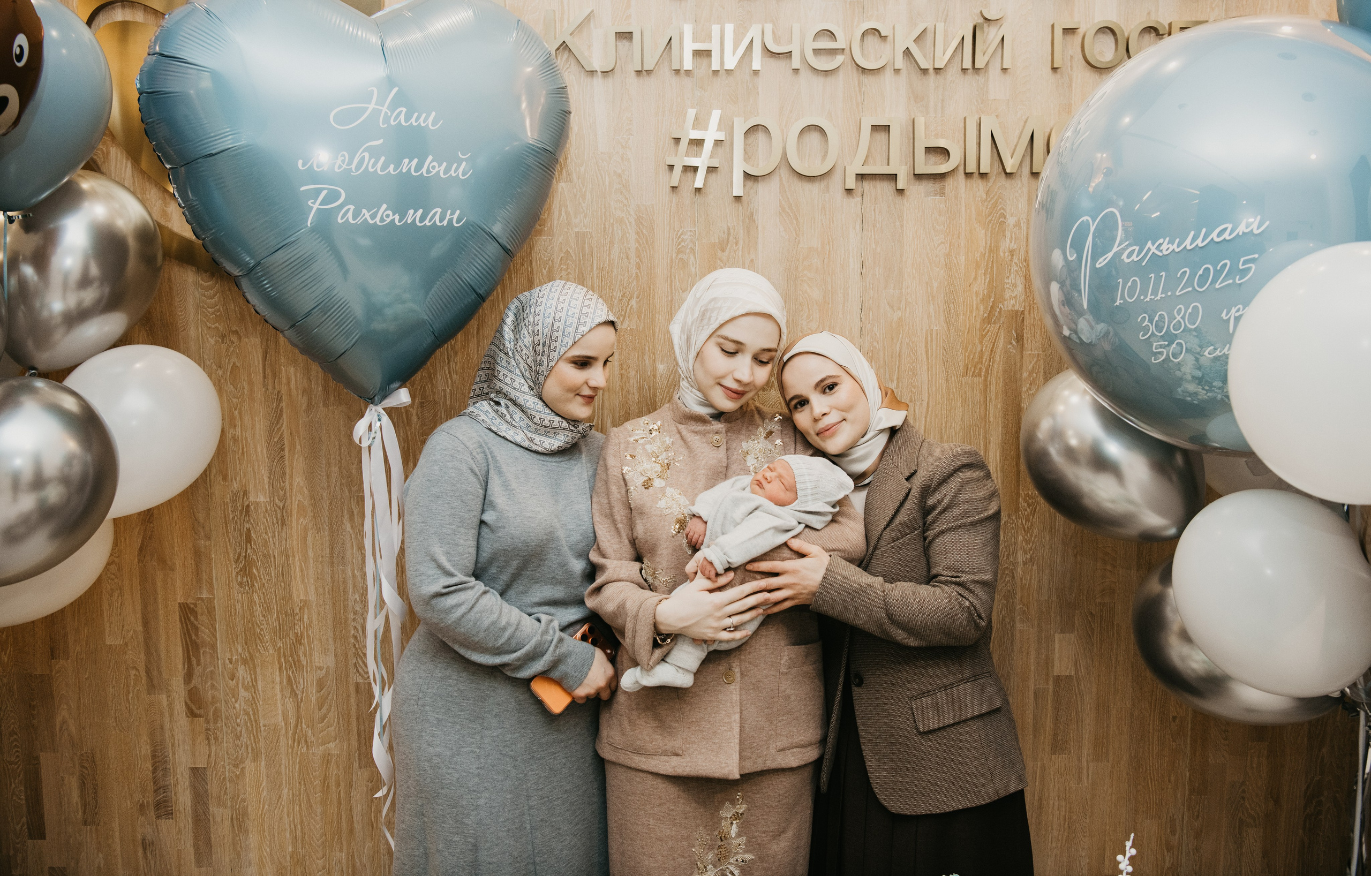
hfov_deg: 58.2
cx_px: 693
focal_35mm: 33
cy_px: 414
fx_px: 1231
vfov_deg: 39.2
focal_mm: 32
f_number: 4
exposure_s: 1/160
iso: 640
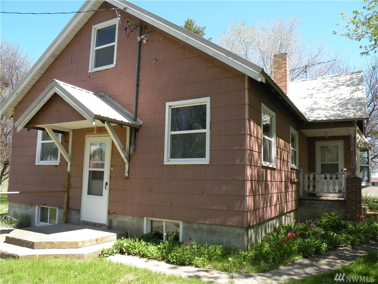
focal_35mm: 27
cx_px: 189
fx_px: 295
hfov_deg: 65.3
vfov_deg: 51.4
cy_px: 142
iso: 64
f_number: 4.5
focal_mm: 4.7
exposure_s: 1/164
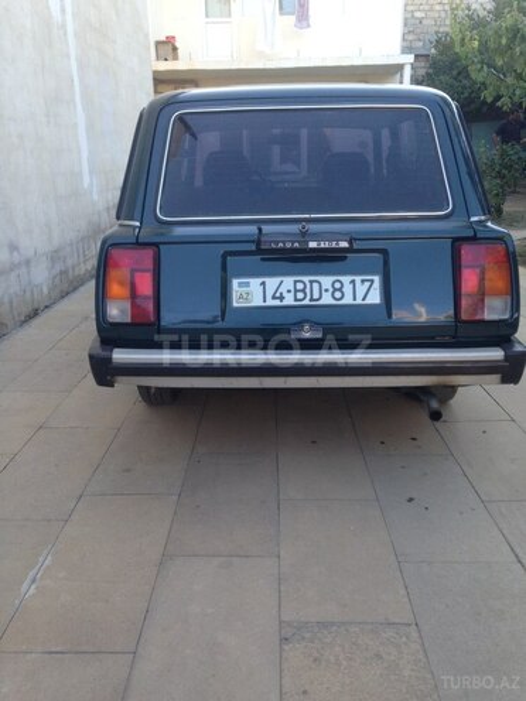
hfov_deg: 42.9
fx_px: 669
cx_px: 263
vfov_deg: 55.4
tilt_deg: -12.8
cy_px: 350
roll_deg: -1.7
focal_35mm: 33
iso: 50
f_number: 2.4
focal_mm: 4.12
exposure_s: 1/120
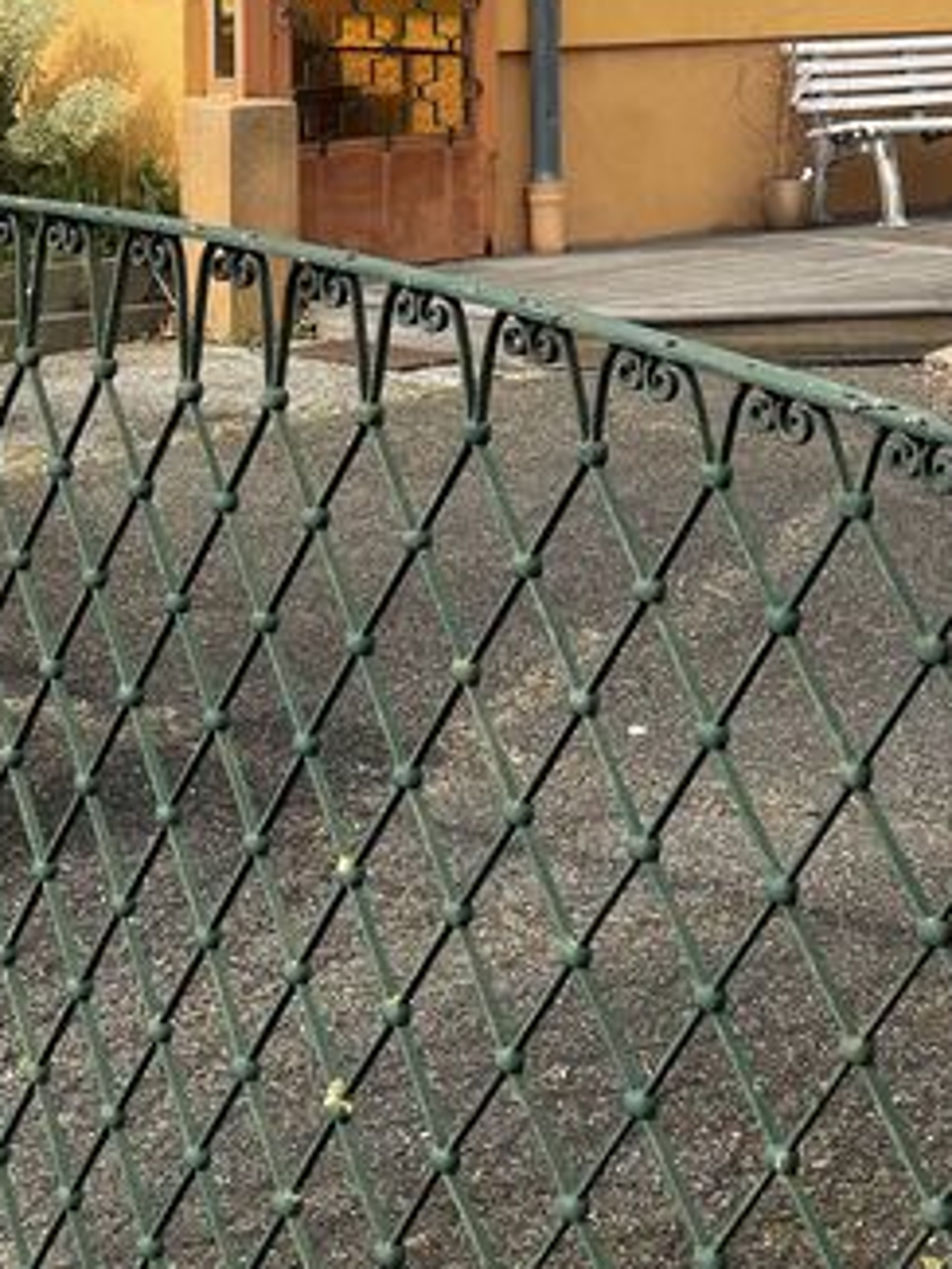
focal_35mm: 80
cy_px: -39
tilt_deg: -0.3
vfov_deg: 23.3
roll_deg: +0.8
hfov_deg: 18.2
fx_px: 2932
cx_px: 792
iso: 32
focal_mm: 4.2
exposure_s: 1/2174
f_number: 1.6
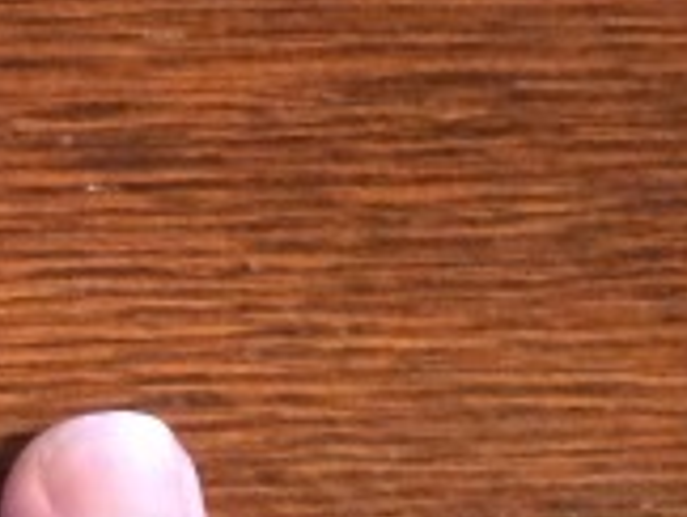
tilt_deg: -83.1
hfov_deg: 9.3
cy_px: 1292
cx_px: -1103
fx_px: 3637
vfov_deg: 7.5
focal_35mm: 183
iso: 250
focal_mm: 4.15
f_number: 2.2
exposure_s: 1/24
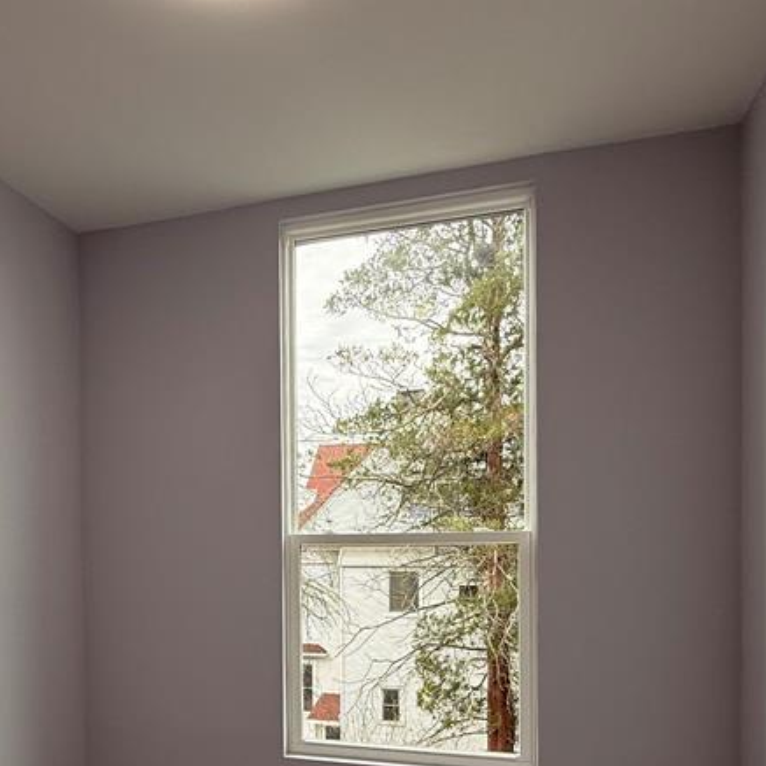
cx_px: 277
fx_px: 726
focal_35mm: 29
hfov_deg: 54.8
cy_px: 559
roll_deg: +0.7
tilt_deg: +0.1
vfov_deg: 53.5
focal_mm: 2.22
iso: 64
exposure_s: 1/125
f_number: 2.2
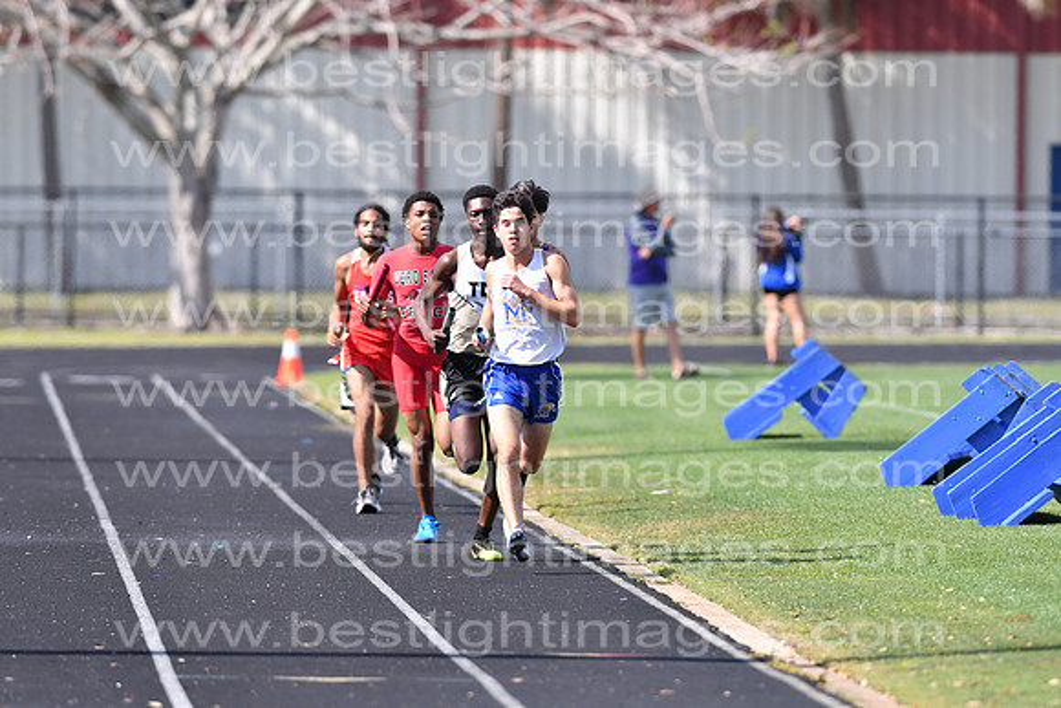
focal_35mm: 450
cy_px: 354
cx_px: 530
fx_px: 13265
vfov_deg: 3.1
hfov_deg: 4.6
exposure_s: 1/3200
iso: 400
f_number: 4
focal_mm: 300
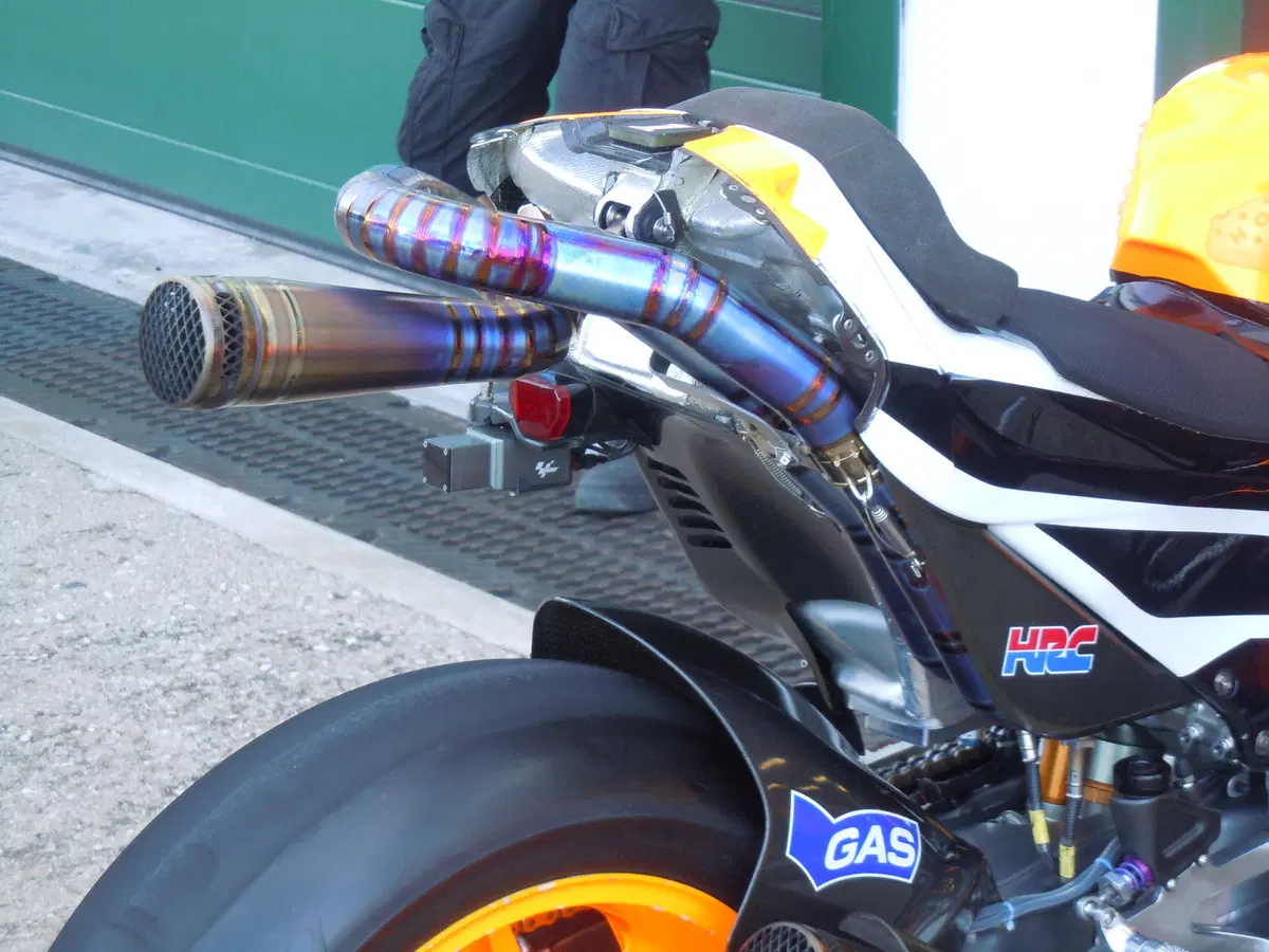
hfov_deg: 19.3
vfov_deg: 14.5
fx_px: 3739
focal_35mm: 102
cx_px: 634
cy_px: 476
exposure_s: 1/80
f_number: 4.5
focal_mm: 18.3
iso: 400
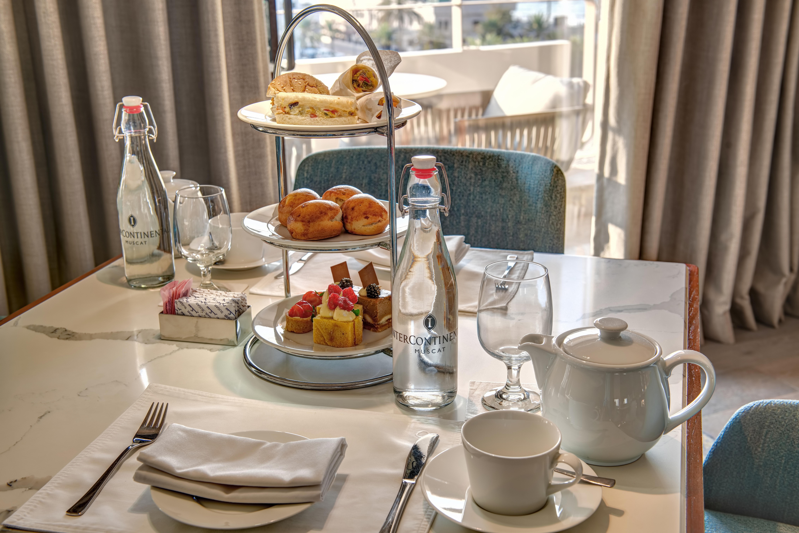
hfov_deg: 44.5
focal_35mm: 44
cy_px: 266
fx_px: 976
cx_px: 400
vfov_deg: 30.5
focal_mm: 44
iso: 100
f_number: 8
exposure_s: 1/15
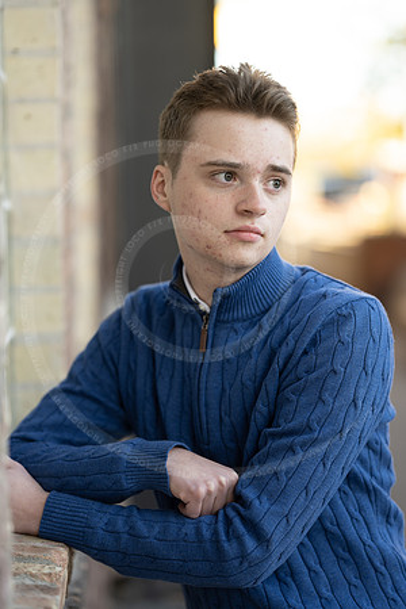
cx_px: 203
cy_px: 304
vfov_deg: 23.9
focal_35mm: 85
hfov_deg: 16.1
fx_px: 1438
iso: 100
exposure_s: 1/160
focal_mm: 85
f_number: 1.8
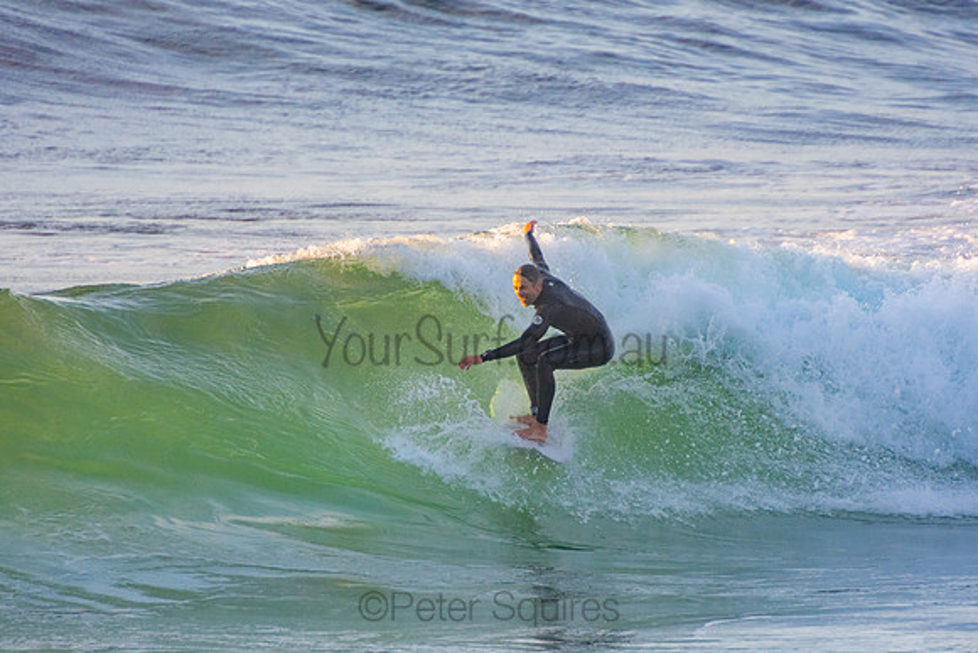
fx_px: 16883
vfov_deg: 2.2
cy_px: 326
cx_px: 489
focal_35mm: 621
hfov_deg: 3.3
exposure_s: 1/1250
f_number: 5.6
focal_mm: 400
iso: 800
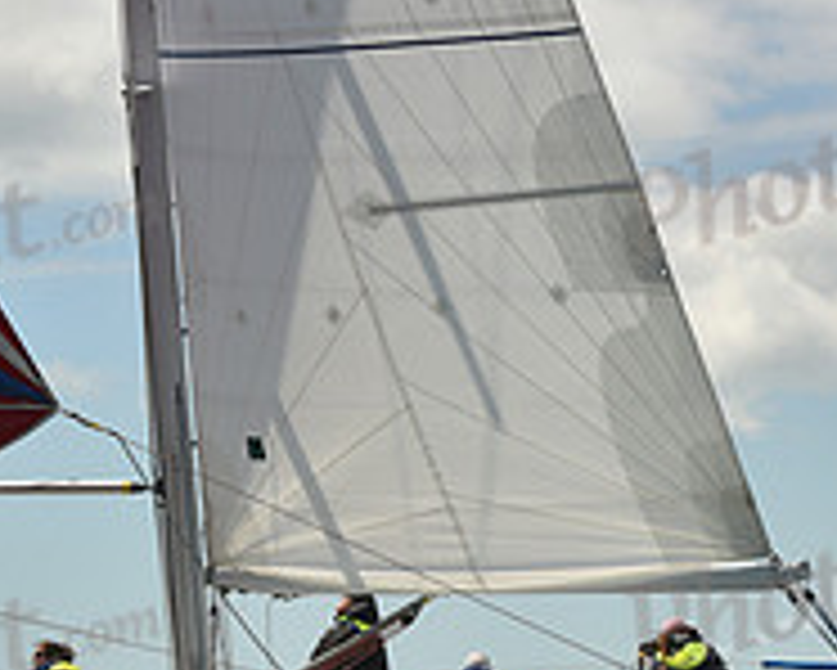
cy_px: 857
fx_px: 5081
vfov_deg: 7.5
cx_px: 396
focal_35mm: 205
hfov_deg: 9.4
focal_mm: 70
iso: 320
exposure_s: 1/800
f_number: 11
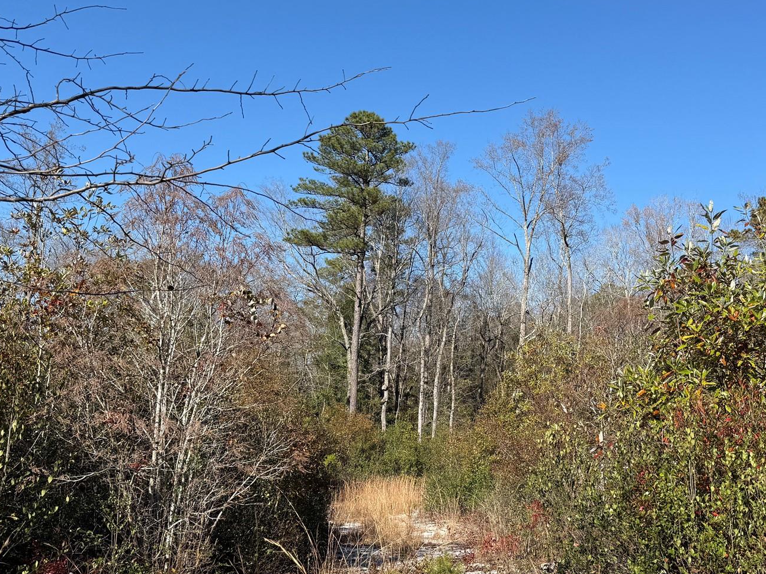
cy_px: 336
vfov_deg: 37.6
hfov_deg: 48.7
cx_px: 459
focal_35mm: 38
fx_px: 841
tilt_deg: +7.3
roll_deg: -3.5
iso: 80
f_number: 1.78
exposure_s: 1/3021
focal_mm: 6.76
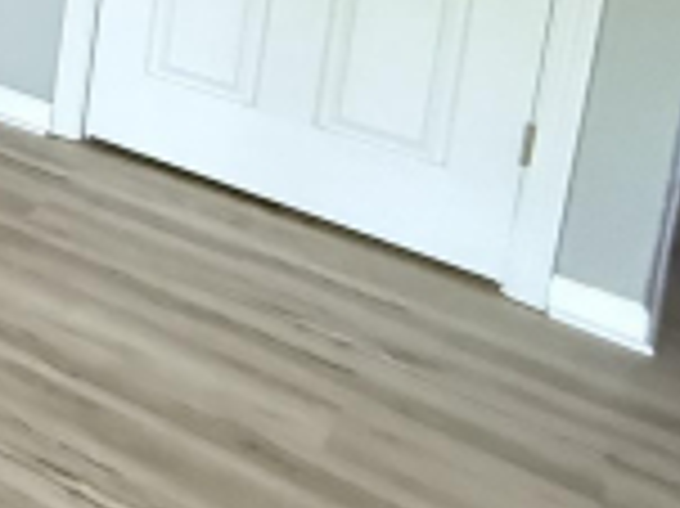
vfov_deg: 19.4
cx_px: -817
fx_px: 1217
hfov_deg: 17.0
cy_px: -333
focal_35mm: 62
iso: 800
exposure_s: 1/60
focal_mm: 2.22
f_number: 2.2
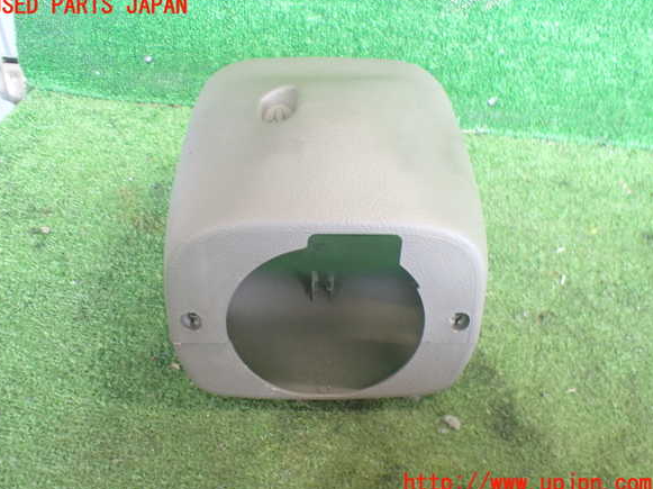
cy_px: 245
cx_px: 320
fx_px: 584
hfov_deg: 58.4
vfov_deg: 45.4
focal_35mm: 31
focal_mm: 5.4
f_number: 2.3
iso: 800
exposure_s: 1/60
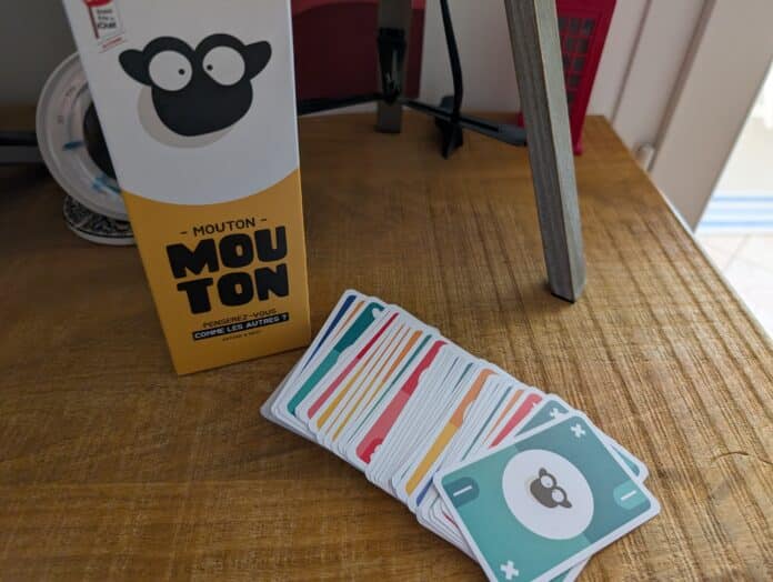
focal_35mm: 24
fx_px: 537
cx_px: 386
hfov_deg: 71.5
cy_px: 291
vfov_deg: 56.9
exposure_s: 1/112
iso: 113
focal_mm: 6.9
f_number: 1.68
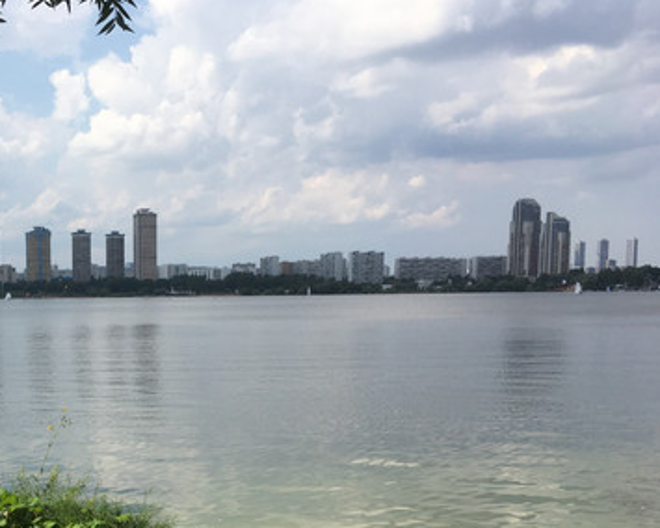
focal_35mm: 51
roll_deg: +0.1
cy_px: 429
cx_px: 76
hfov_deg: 34.7
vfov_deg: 29.0
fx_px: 996
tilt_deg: -5.4
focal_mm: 4.15
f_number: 2.2
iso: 25
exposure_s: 1/1876
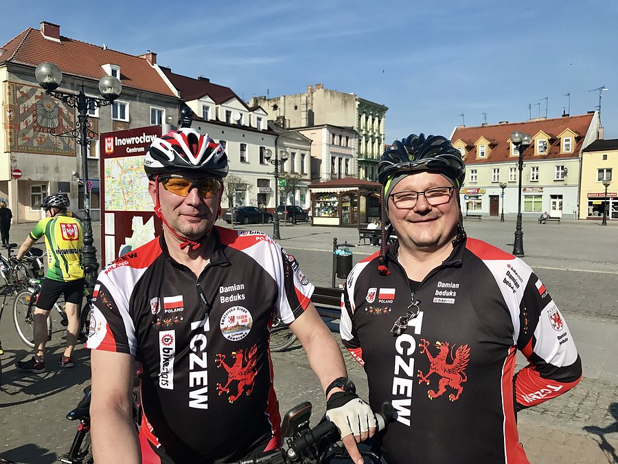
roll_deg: -0.3
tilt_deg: -2.8
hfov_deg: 63.4
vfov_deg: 49.7
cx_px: 309
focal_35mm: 28
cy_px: 232
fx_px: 500
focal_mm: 3.99
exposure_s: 1/2994
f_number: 1.8
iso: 20
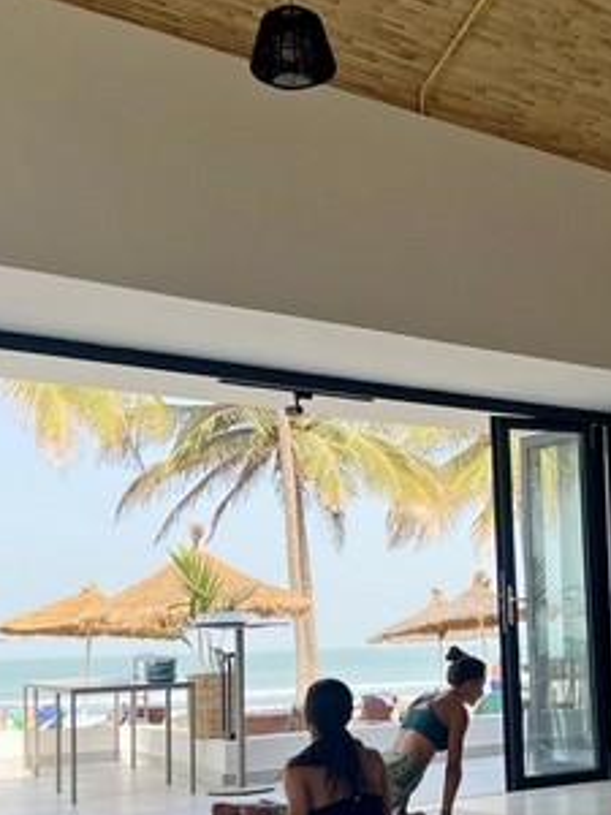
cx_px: 473
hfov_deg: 27.6
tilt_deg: +5.9
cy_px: 524
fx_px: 1224
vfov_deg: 36.5
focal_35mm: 52
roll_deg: +1.4
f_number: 1.5
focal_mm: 5.7
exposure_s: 1/880
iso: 50
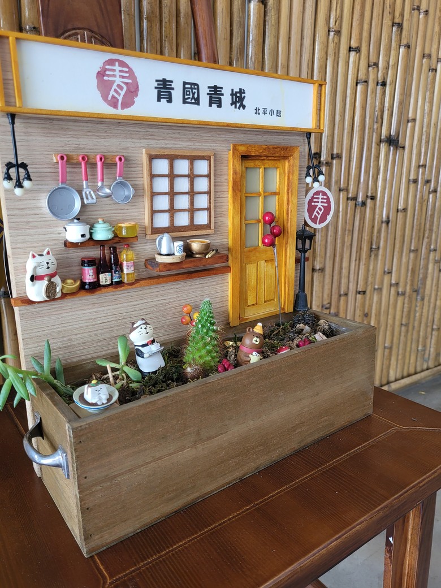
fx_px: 442
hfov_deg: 53.1
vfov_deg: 67.3
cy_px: 294
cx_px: 220
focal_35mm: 26
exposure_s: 1/60
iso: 200
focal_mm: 5.4
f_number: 1.8
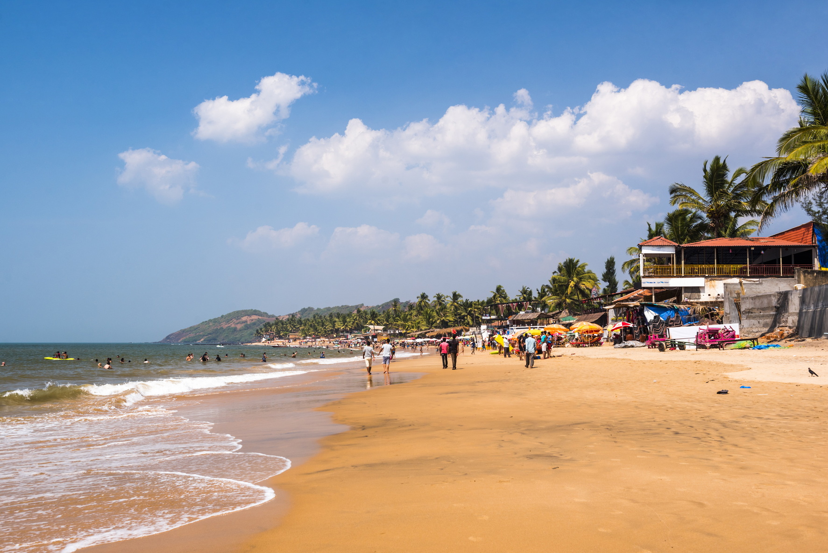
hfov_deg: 48.4
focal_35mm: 40
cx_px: 414
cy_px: 276
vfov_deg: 33.4
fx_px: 920
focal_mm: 40
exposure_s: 1/320
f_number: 8
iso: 100
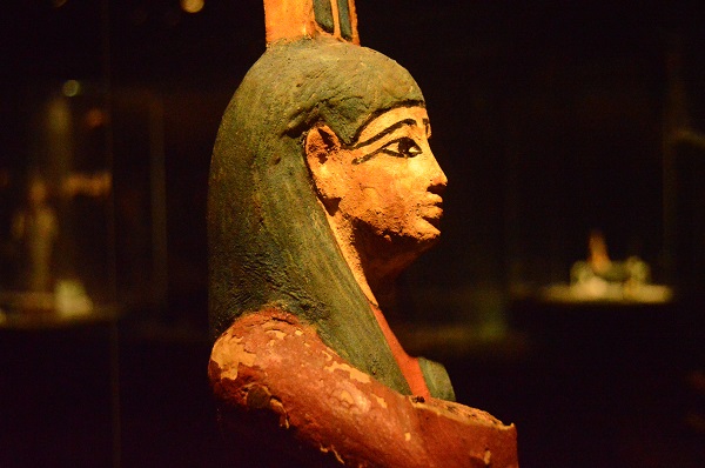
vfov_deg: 26.4
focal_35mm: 51
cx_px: 352
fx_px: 997
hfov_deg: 38.9
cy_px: 234
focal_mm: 34
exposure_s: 1/80
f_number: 4.5
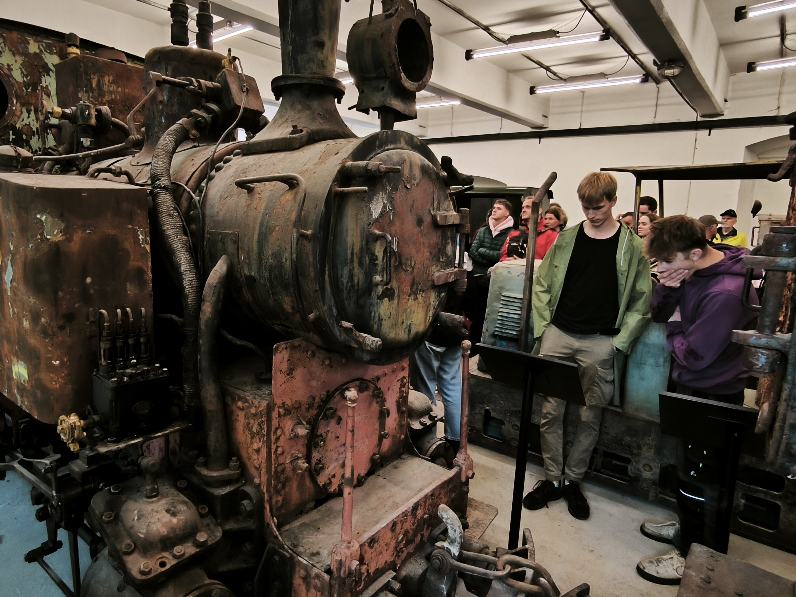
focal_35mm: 22
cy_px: 289
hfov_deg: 76.3
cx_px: 369
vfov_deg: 61.1
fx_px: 506
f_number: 2.2
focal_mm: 1.91
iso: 400
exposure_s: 1/20
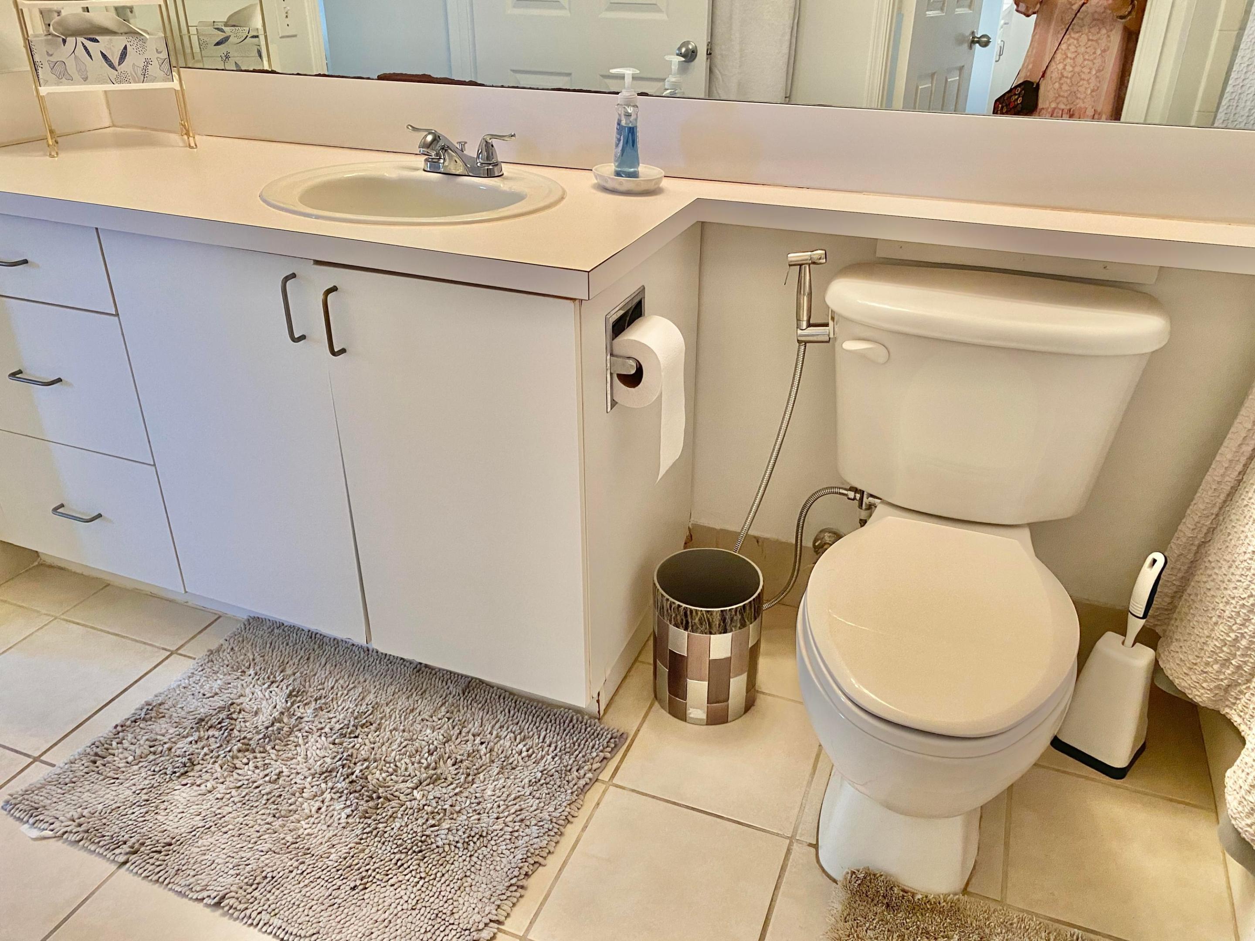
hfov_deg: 67.3
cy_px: 470
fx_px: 943
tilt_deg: -26.8
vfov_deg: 53.1
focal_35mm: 26
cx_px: 628
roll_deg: -0.1
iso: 200
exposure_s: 1/60
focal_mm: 4.25
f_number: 1.8
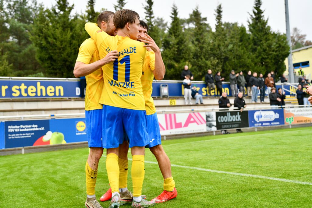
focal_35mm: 38
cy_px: 104
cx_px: 156
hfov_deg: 50.7
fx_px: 329
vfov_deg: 35.1
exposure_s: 1/1000
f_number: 2.8
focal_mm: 38
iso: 1600
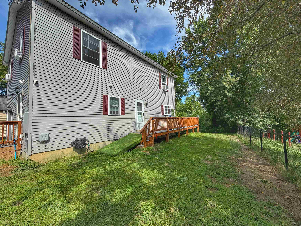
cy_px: 113
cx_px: 150
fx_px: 122
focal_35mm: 14
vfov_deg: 85.7
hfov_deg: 102.1
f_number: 2.2
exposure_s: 1/770
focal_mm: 2.22
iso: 25
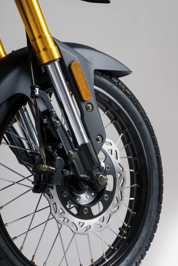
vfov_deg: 28.7
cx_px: 64
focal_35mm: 70
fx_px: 519
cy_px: 174
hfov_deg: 19.4
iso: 200
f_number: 11
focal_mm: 51
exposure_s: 1/160
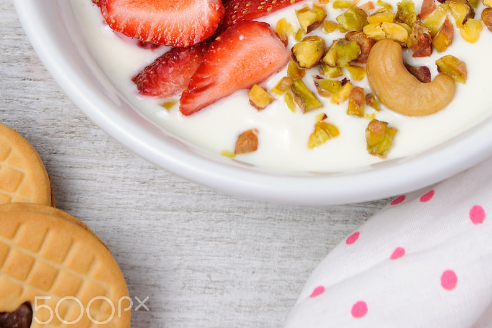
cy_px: -104
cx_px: 325
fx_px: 1736
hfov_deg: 16.1
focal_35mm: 127
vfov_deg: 10.6
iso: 200
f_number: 11
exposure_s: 1/100
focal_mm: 42
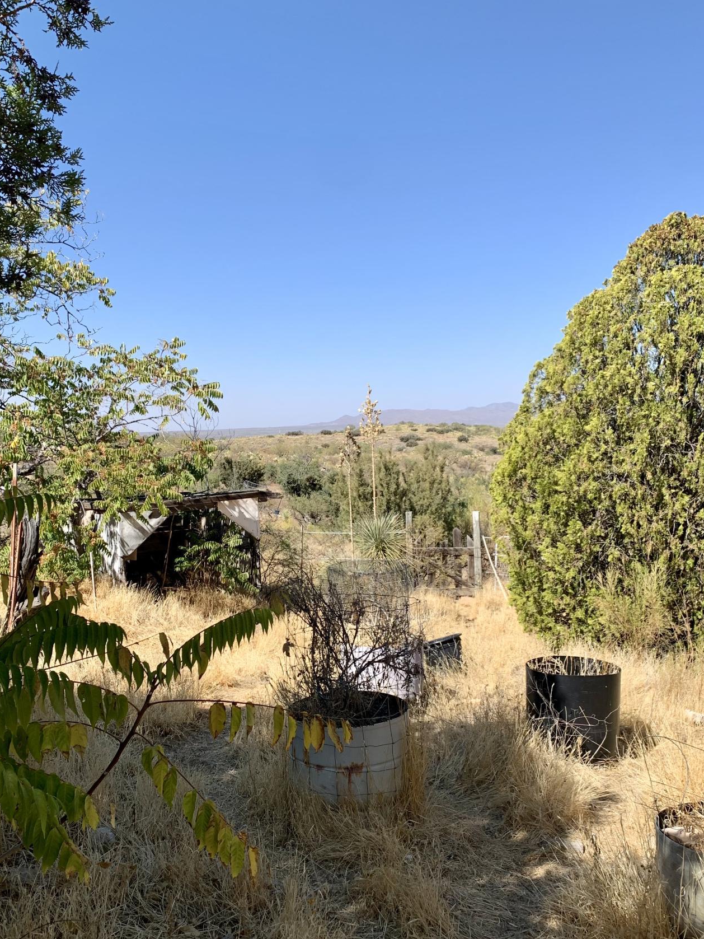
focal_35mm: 31
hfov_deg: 45.3
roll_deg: +1.0
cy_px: 479
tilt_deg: -2.7
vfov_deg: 58.3
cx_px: 306
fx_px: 841
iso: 25
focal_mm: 4.25
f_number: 1.8
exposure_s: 1/2075
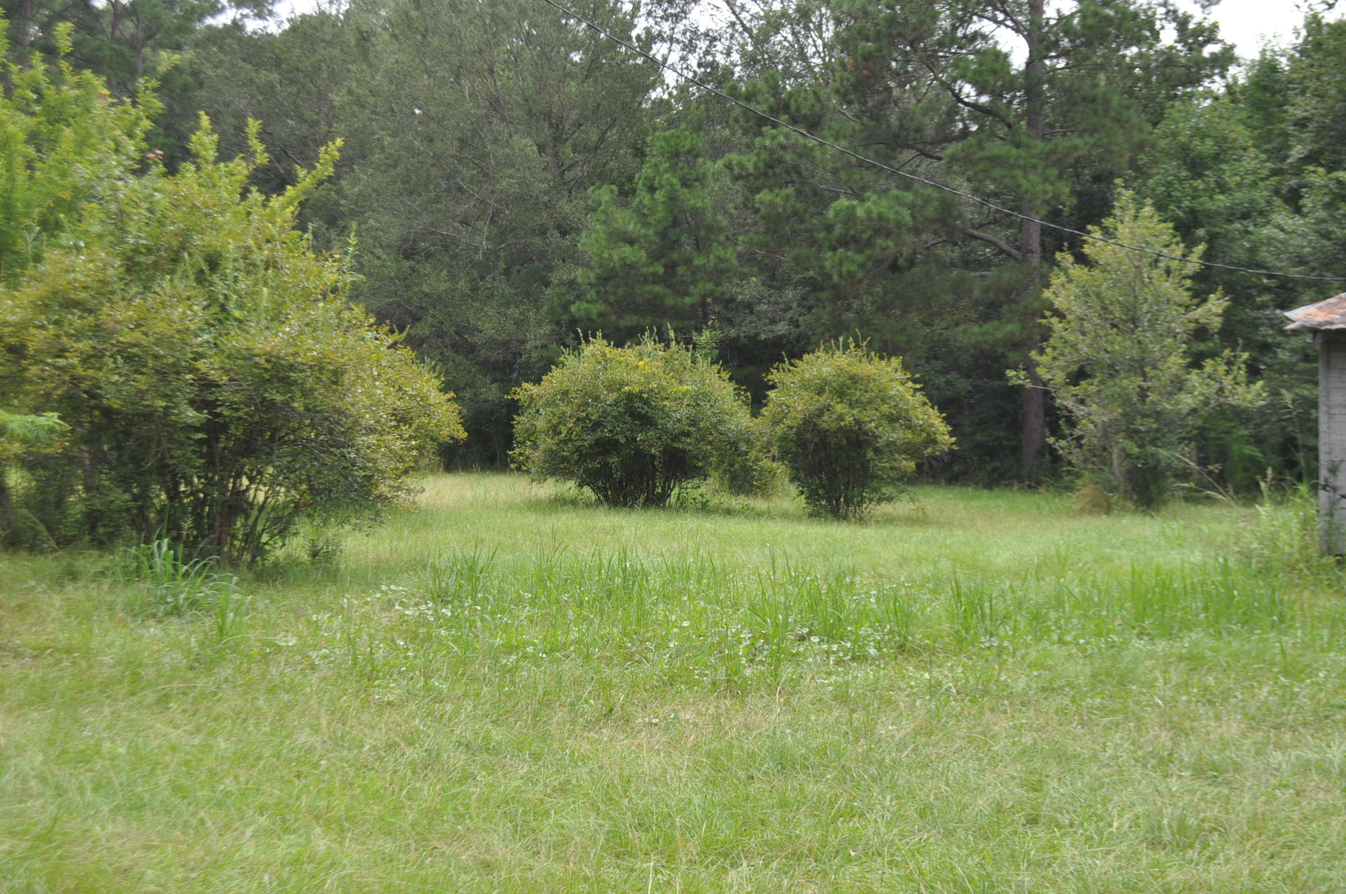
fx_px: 1792
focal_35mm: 48
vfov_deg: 28.0
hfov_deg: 41.2
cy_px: 447
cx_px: 673
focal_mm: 32
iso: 400
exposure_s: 1/160
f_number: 6.3
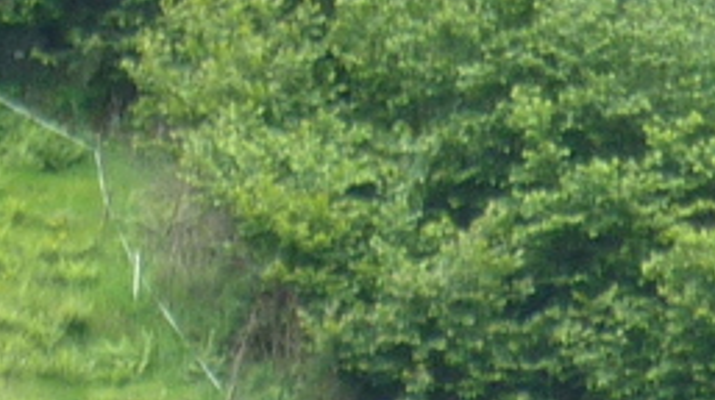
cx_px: -211
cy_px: -1014
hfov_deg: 1.9
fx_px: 21745
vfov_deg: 1.1
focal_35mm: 1148
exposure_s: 1/60
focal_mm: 27.8
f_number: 4.5
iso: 100
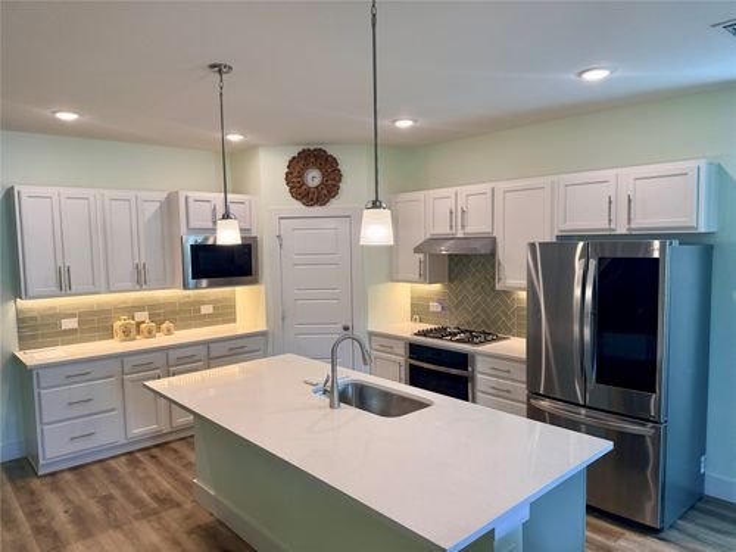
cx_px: 368
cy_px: 276
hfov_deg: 71.6
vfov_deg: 56.8
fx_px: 510
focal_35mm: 24
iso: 200
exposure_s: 1/163
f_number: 1.78
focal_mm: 6.76
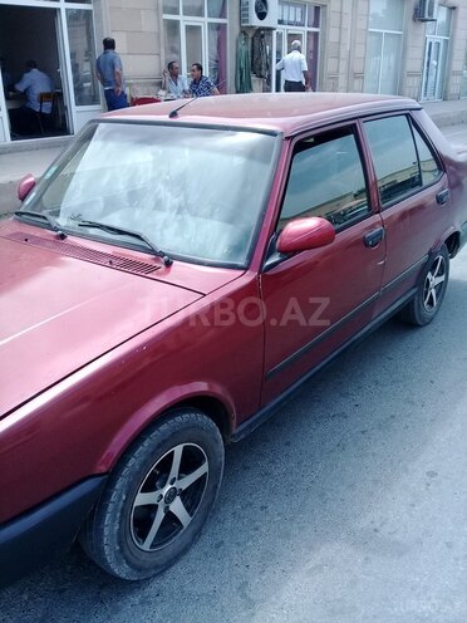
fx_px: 558
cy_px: 312
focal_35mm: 31
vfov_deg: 58.4
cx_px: 234
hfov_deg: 45.4
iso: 64
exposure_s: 1/572
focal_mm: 3.3
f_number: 2.2
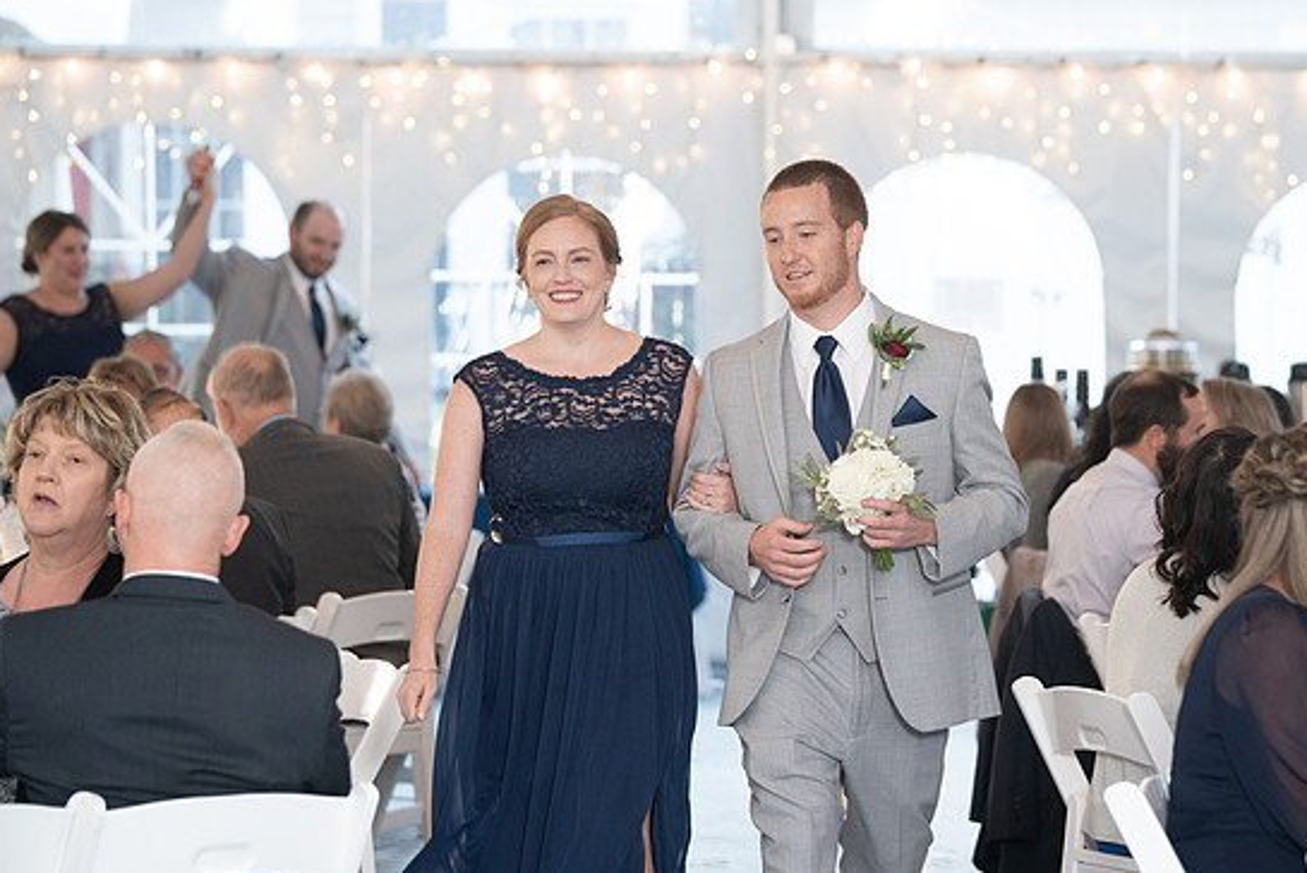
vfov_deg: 8.2
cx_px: 794
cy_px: 361
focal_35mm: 167
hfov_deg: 12.3
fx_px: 6066
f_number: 4
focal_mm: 133
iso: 2000
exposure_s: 1/200
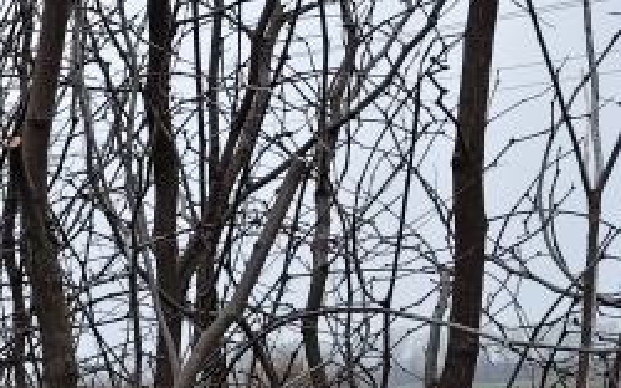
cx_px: -333
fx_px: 1319
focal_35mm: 78
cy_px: 415
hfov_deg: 21.7
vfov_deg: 16.3
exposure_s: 1/491
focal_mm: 5.56
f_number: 1.88
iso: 50
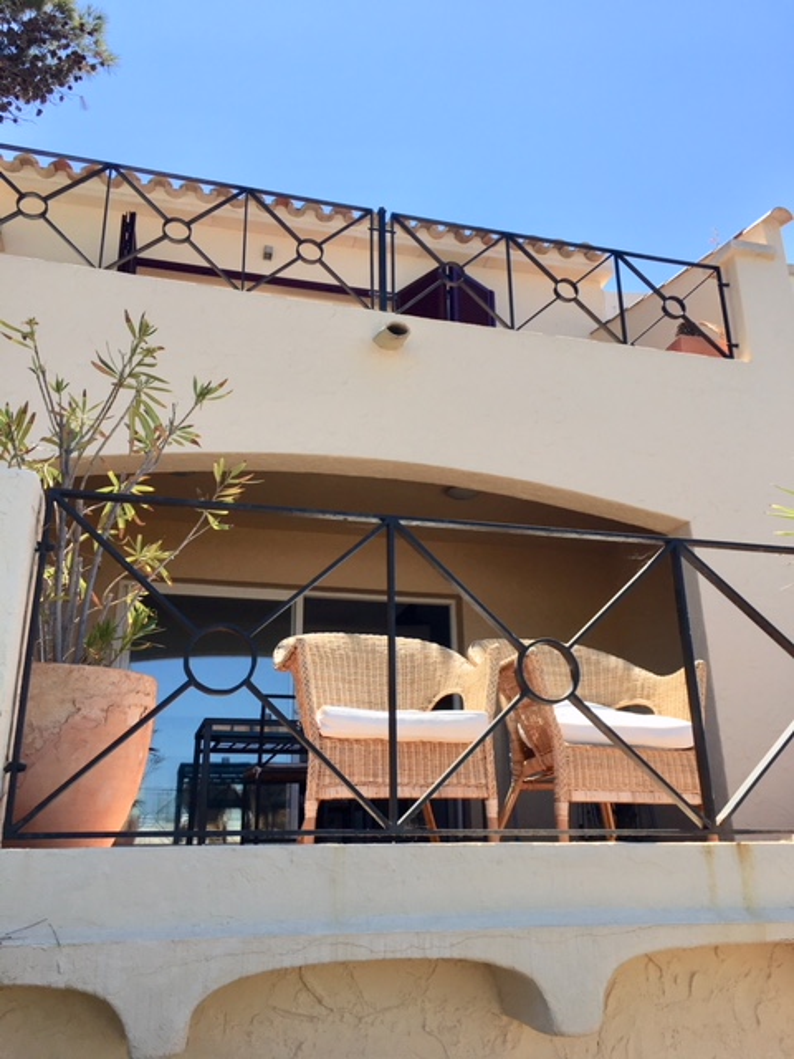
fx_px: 887
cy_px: 530
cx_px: 397
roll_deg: +1.4
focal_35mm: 29
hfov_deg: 48.2
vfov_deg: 61.7
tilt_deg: +18.9
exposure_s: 1/1282
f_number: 2.2
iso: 25
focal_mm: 4.15
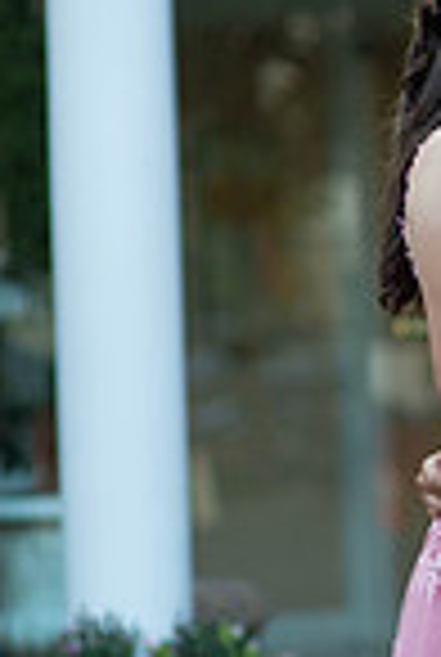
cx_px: 668
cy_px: 567
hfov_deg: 5.2
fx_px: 4773
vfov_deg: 7.9
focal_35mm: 261
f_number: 2
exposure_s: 1/800
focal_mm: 85
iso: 250
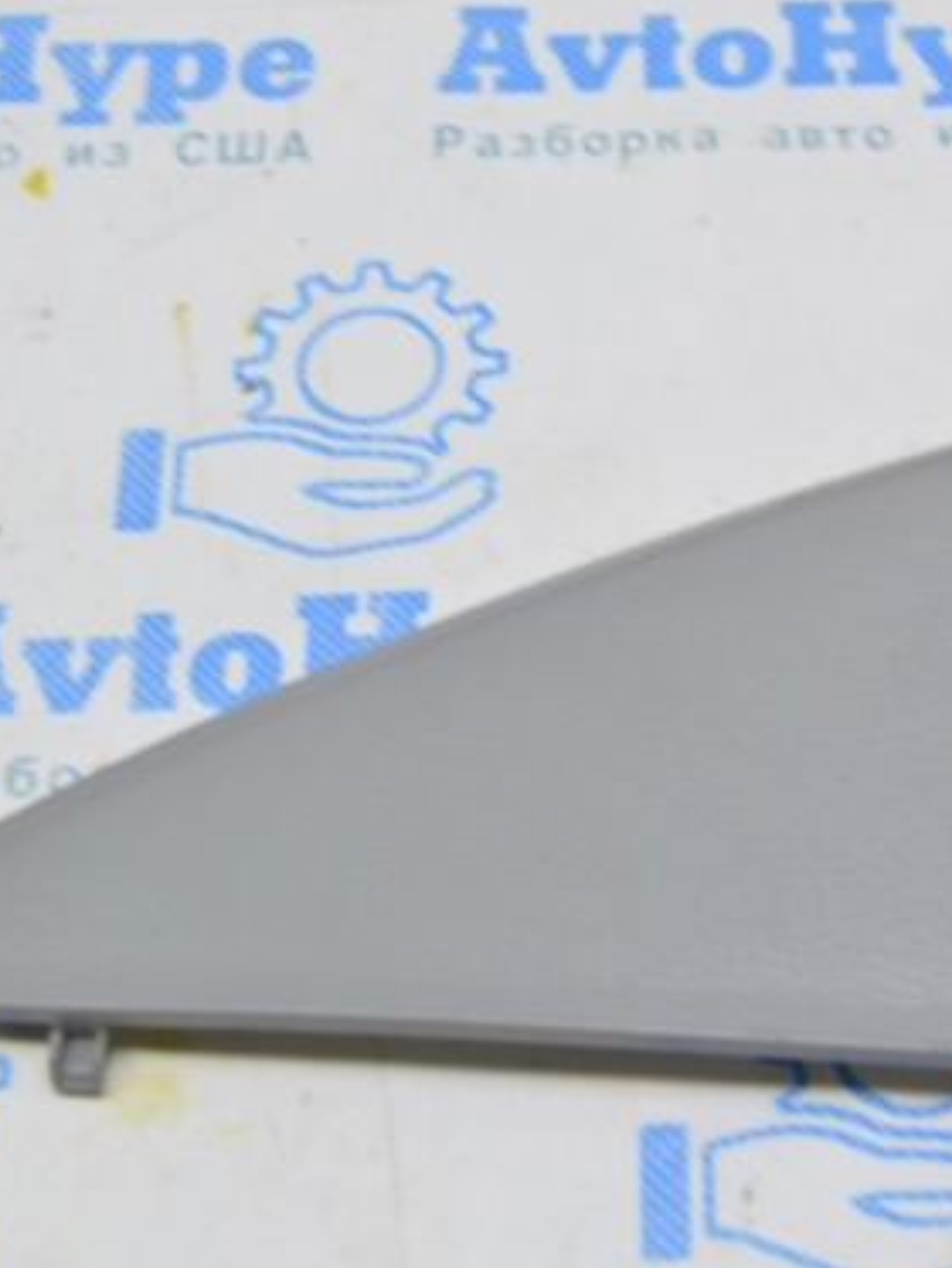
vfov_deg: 24.7
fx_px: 2895
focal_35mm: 79
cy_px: 634
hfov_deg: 18.5
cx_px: 775
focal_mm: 32
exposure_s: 1/20
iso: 400
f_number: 5.6
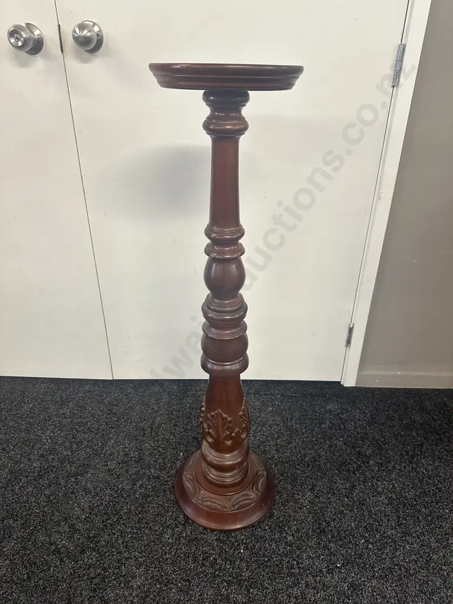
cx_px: 226
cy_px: 302
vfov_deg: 71.6
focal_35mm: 24
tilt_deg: -27.6
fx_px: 419
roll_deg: -1.2
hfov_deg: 56.8
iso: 200
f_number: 1.78
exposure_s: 1/100
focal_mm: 6.86
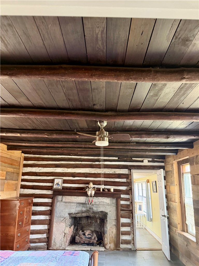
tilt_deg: +14.3
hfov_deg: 56.8
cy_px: 133
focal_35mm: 24
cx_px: 100
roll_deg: +1.0
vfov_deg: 71.6
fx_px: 184
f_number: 1.78
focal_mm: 6.76
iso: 800
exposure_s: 1/40
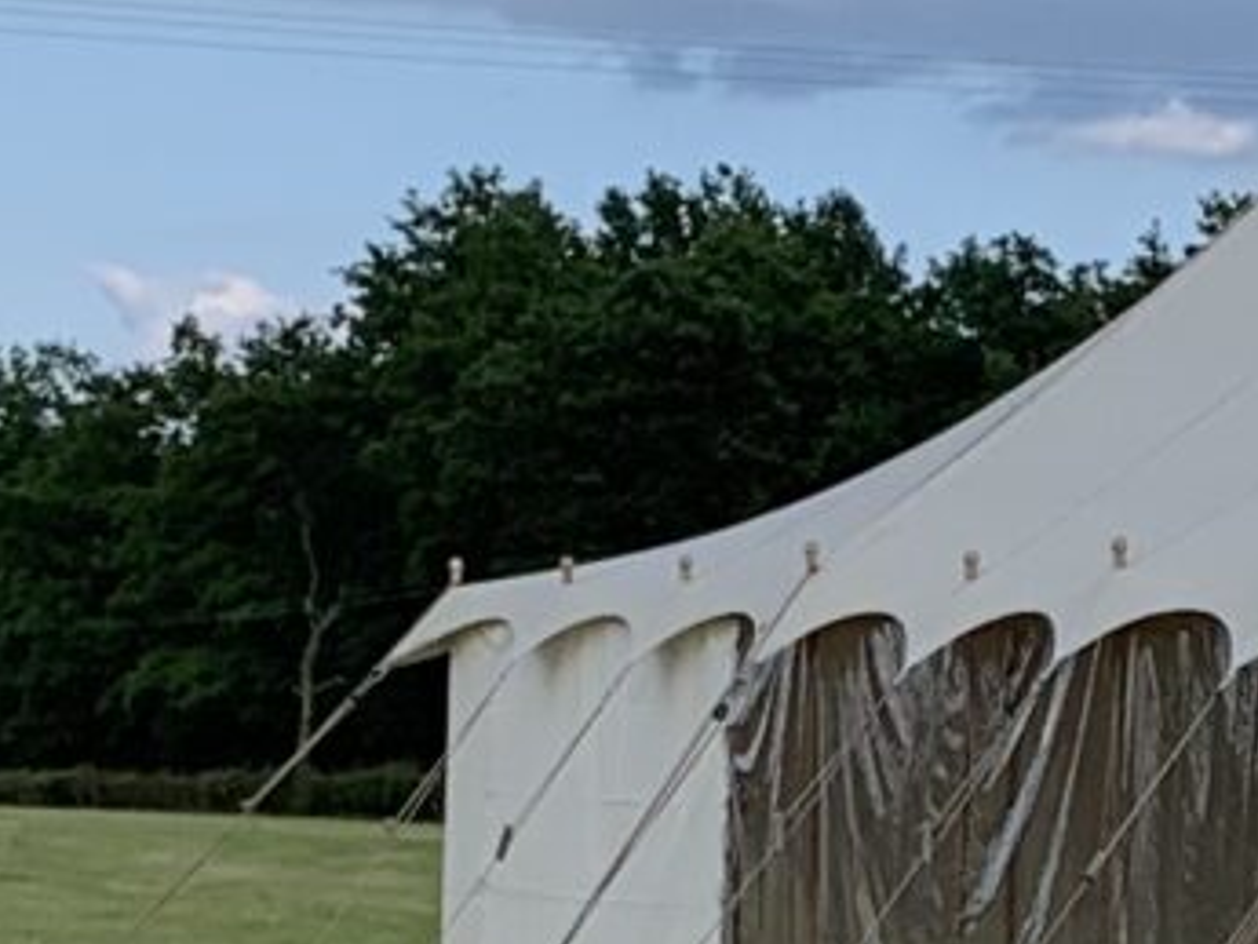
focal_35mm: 193
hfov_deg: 10.2
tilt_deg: +2.0
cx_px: 864
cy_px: 1046
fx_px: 7016
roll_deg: -3.1
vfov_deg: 7.6
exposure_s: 1/1536
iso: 25
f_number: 1.8
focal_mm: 4.25
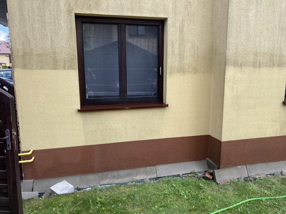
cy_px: 107
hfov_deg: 67.3
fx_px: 215
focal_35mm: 26
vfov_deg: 53.1
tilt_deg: -10.2
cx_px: 143
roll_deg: +0.6
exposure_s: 1/544
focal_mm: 4.25
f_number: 1.8
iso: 32
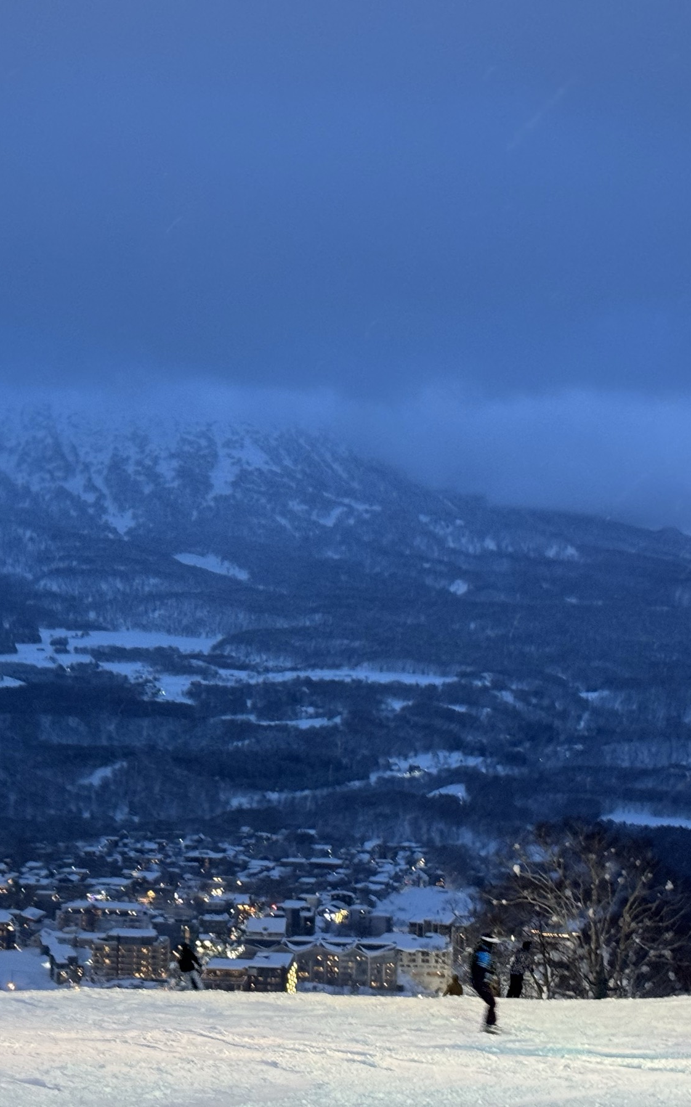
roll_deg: -0.5
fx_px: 2050
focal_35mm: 68
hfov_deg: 19.1
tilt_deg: -1.0
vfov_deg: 30.2
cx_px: 210
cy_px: 553
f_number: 1.78
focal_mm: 6.76
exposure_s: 1/33
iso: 250
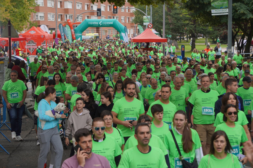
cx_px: 126
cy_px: 84
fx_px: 875
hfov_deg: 16.5
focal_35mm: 124
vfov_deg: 11.0
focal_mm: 83
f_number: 5.6
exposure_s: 1/160
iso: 100
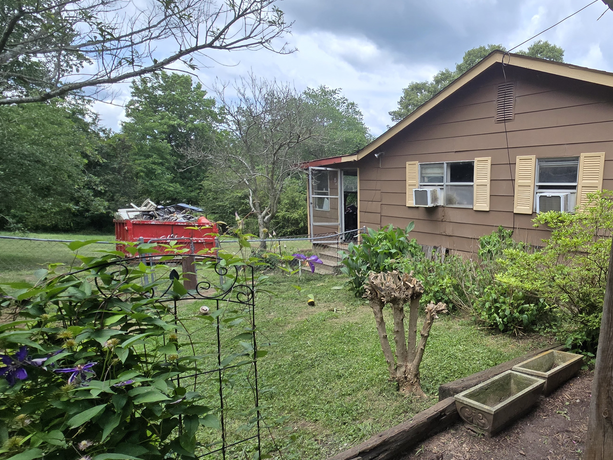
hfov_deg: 75.3
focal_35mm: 20
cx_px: 466
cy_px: 260
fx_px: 354
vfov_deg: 65.7
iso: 50
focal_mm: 2.2
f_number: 2.2
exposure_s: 1/1176
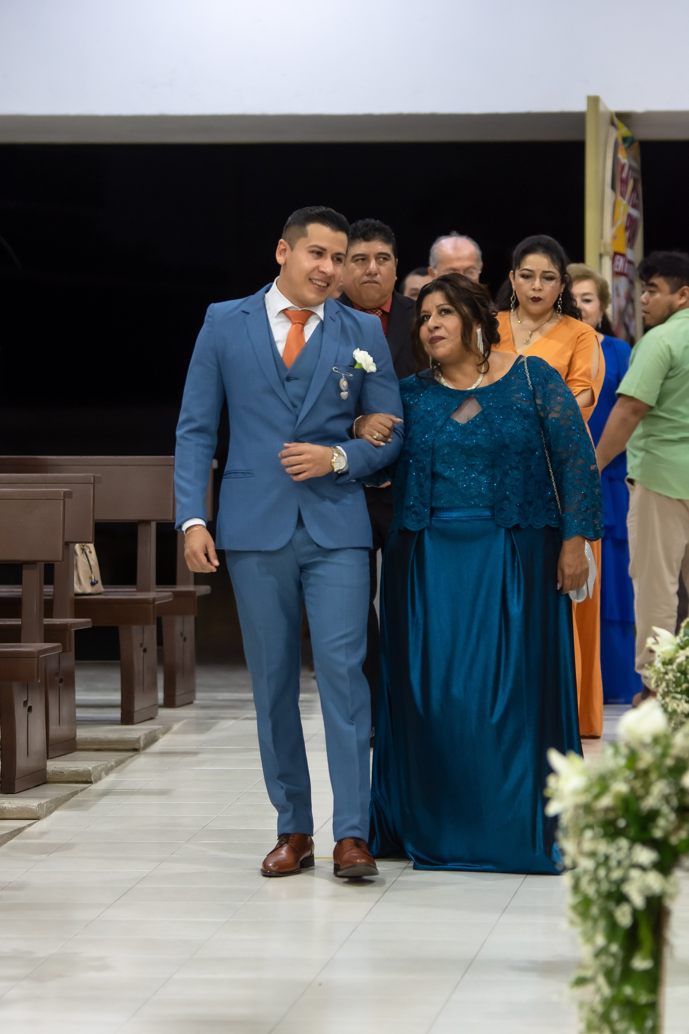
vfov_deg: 10.5
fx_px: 5598
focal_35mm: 195
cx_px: 344
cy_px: 517
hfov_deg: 7.0
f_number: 3.5
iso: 1600
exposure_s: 1/125
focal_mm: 130
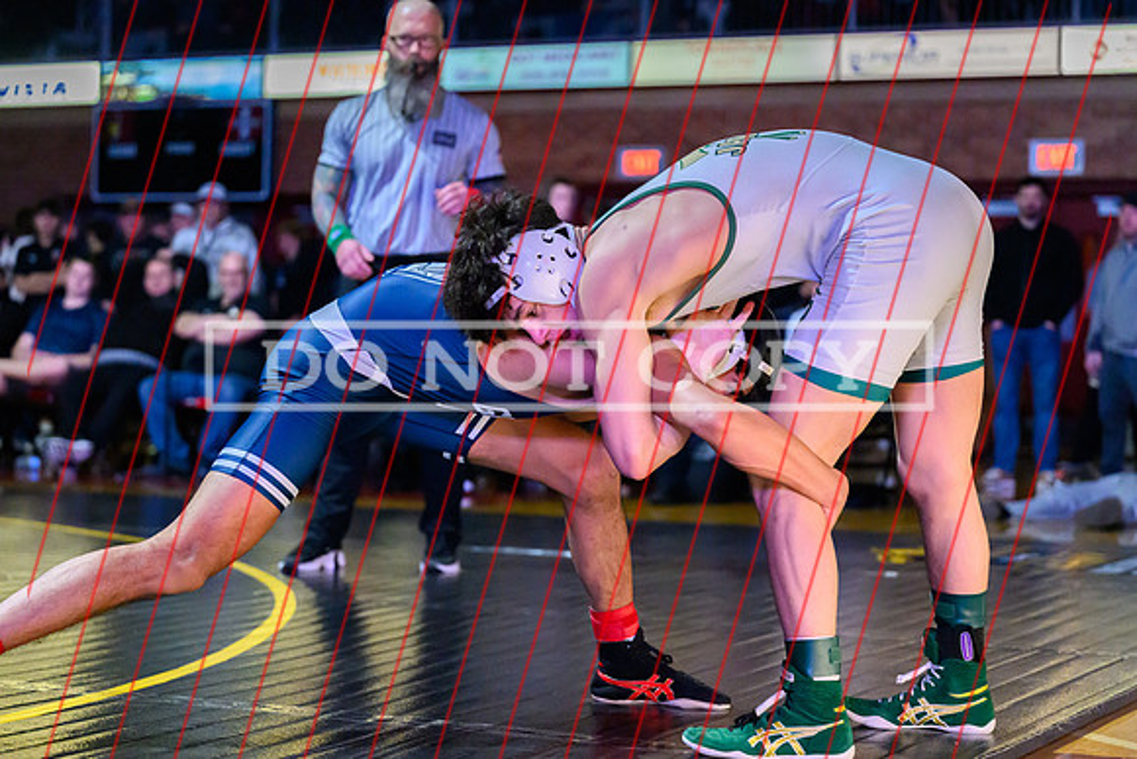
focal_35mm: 78
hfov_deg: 25.9
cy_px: 346
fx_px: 2470
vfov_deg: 17.5
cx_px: 540
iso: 12800
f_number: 2.8
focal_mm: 70
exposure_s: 1/500
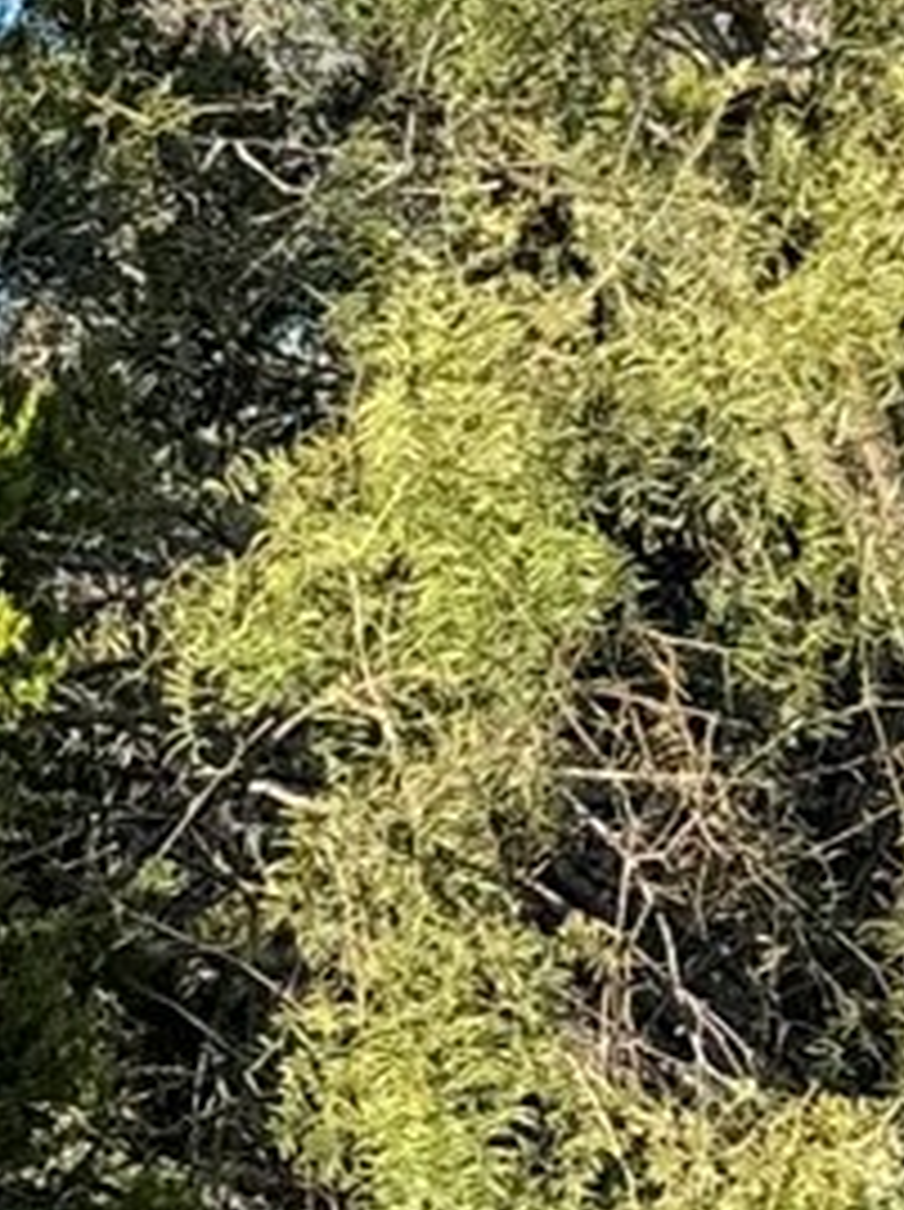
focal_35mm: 183
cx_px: -1732
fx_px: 6387
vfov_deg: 10.4
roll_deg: -1.1
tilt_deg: -2.3
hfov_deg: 7.3
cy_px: 1817
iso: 80
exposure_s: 1/1238
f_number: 1.78
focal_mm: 6.76
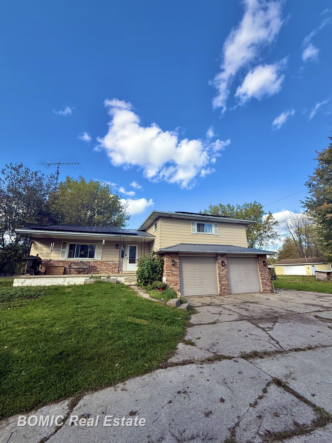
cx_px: 166
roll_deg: +0.9
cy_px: 222
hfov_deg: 85.7
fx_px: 179
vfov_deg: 102.1
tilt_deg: +17.5
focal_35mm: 14
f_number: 2.2
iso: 50
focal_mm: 2.22
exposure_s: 1/1285
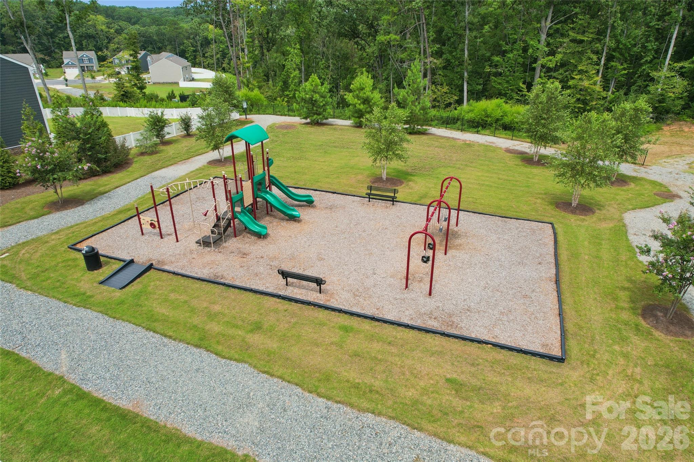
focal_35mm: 22
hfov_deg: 78.6
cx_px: 347
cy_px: 231
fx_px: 424
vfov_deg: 57.2
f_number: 2.8
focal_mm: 8.4
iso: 100
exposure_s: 1/200
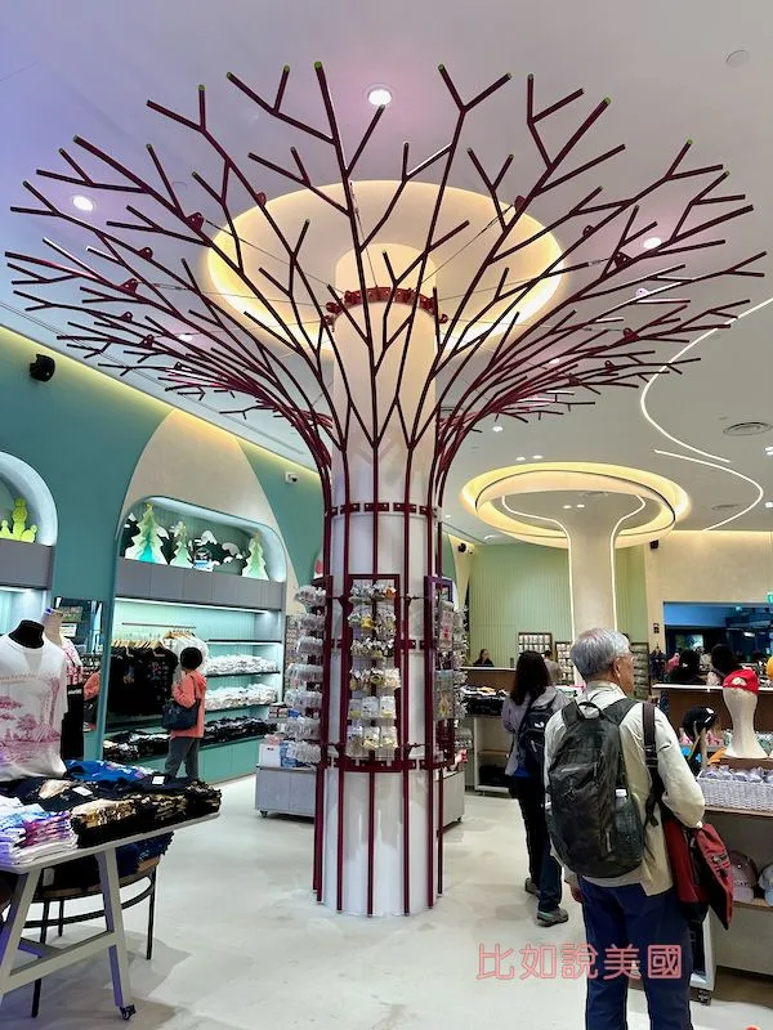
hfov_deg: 56.8
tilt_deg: +11.2
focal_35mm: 24
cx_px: 386
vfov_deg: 71.6
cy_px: 515
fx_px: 715
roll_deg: -0.7
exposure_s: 1/100
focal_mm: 6.86
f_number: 1.78
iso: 100
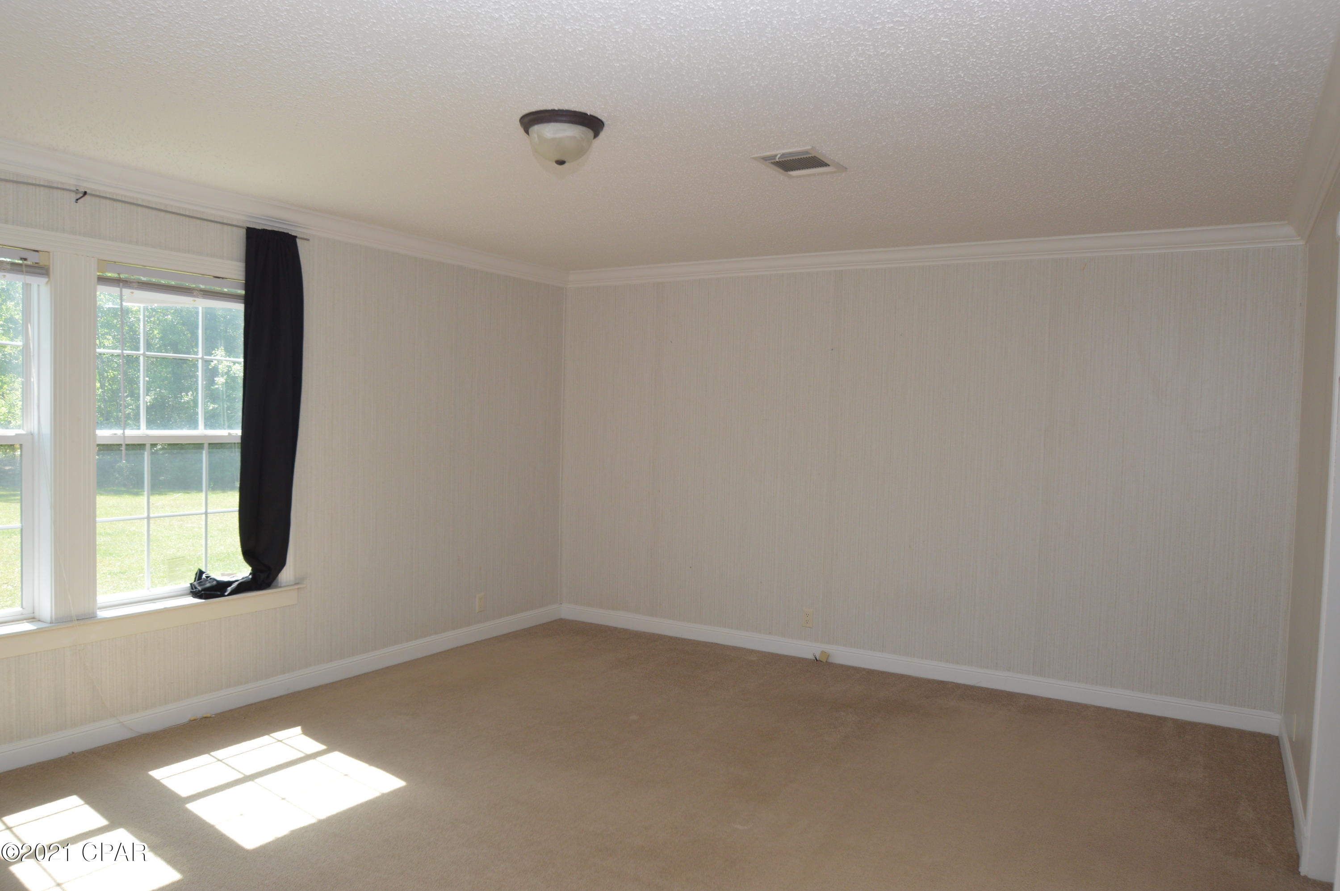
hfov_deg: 73.8
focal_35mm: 24
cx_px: 670
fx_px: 892
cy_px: 446
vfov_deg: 53.0
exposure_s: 1/125
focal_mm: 16
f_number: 5.6
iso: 280
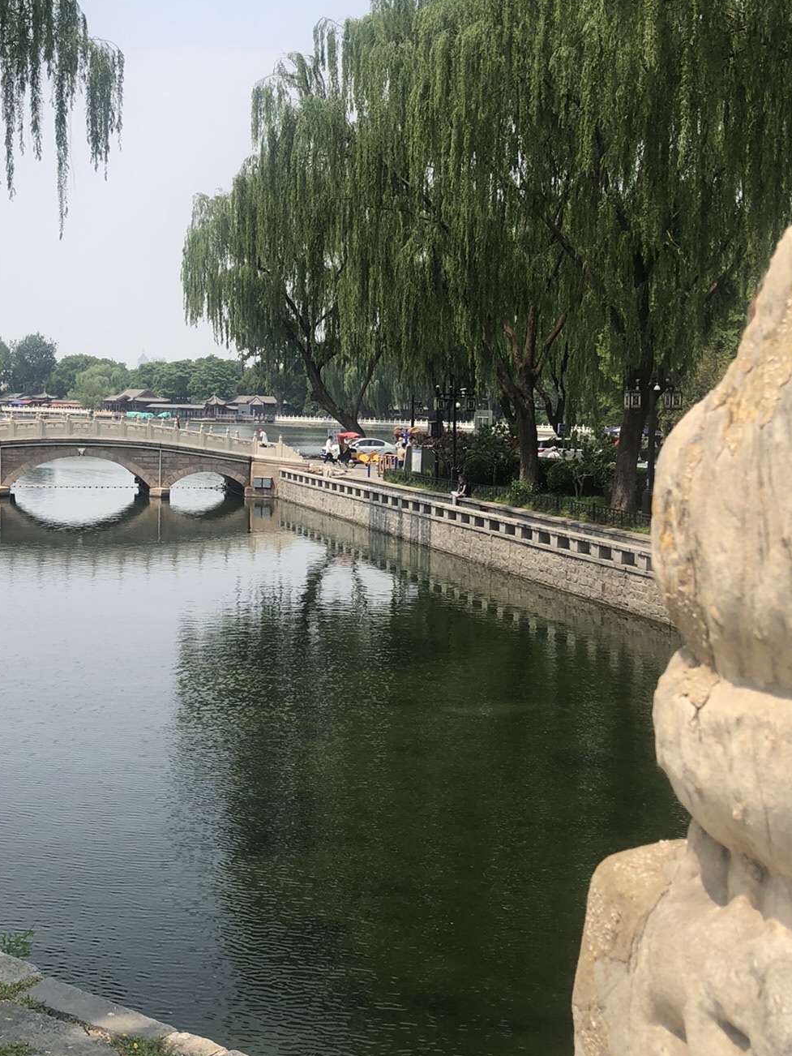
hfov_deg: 33.5
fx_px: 1311
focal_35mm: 43
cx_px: 330
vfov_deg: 43.8
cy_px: 495
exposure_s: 1/1600
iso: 20
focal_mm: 4
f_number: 1.8
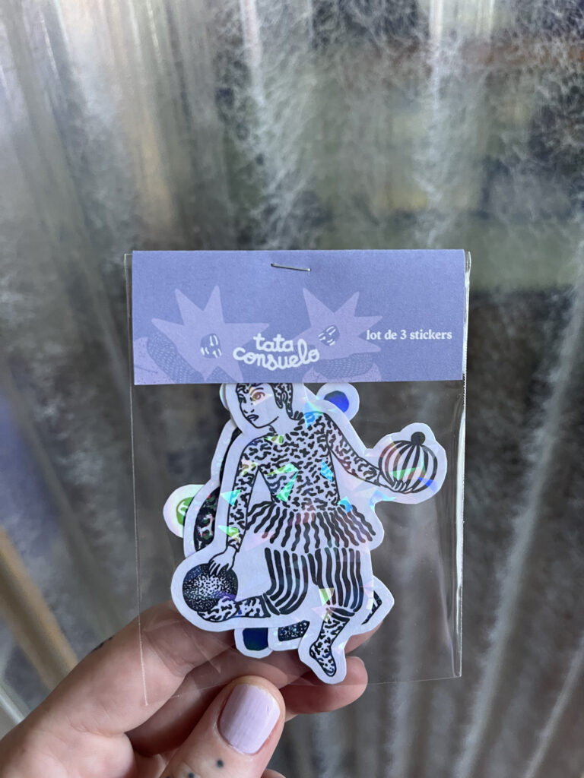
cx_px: 292
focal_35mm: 26
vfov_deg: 67.3
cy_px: 389
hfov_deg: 53.1
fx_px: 585
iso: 125
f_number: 1.6
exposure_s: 1/67
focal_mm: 5.1
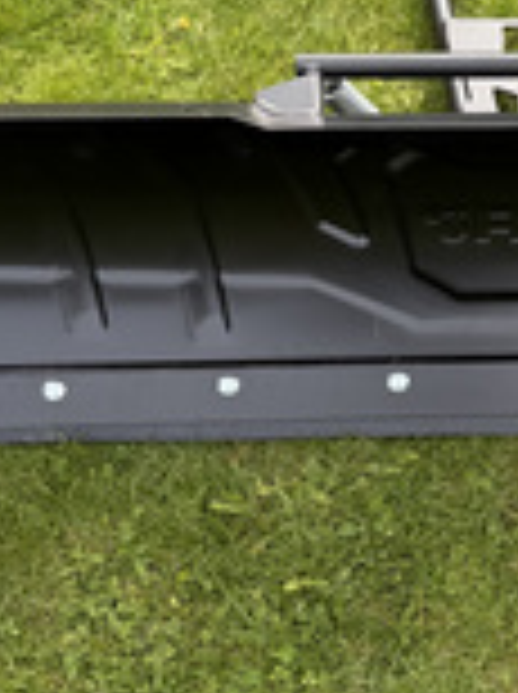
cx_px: 543
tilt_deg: -55.2
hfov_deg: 18.3
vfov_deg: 24.9
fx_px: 1561
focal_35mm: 78
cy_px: 238
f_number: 1.78
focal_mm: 6.76
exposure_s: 1/665
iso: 80
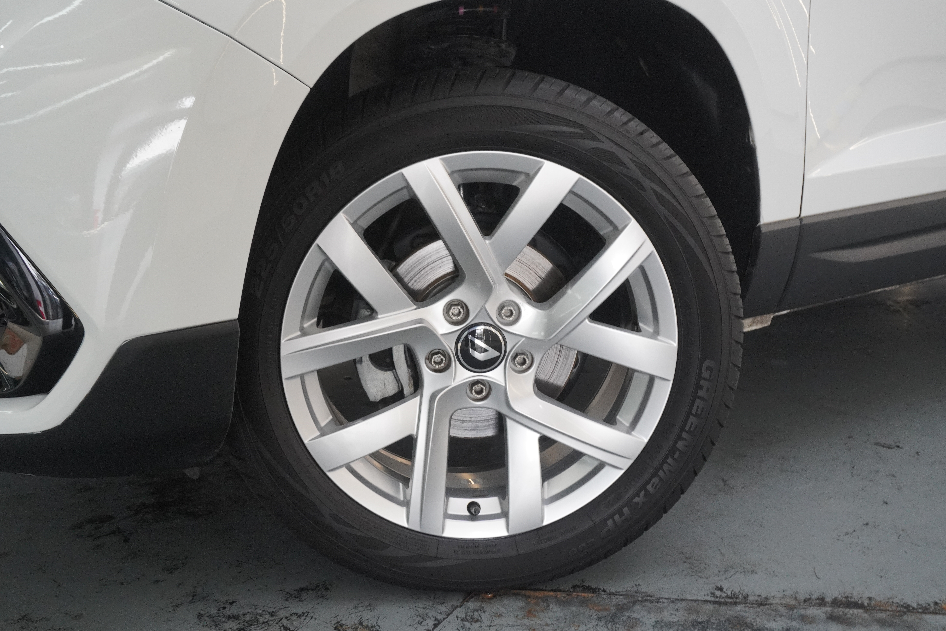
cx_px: 476
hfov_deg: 51.9
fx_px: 972
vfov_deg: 35.9
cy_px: 317
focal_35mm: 37
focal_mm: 24
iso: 1600
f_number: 6.3
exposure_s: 1/80
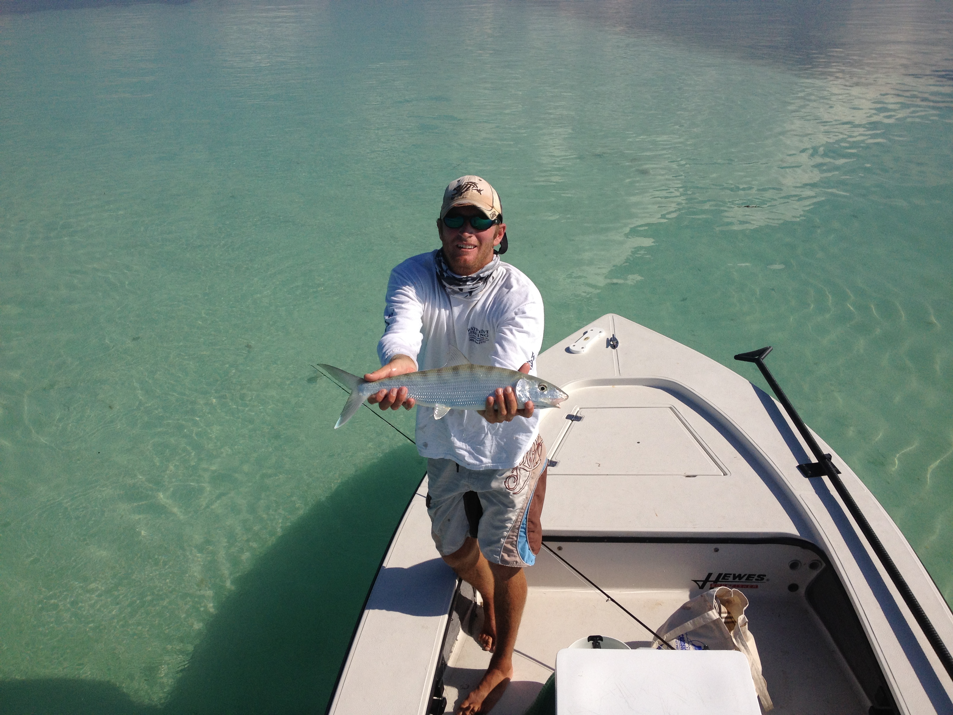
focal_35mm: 35
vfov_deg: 40.7
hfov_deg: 52.6
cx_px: 476
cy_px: 358
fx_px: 964
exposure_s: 1/5025
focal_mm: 4.28
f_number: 2.4
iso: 64
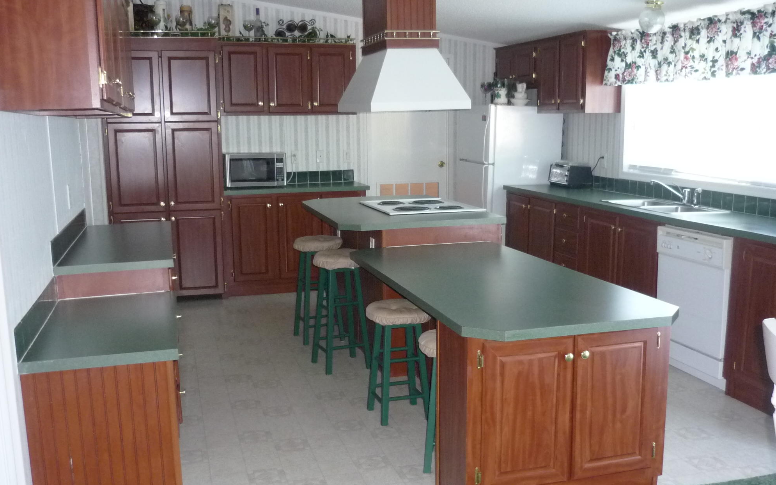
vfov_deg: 35.3
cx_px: 397
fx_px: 761
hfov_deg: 54.0
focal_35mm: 36
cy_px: 261
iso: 400
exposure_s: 1/8
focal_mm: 5.5
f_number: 2.8
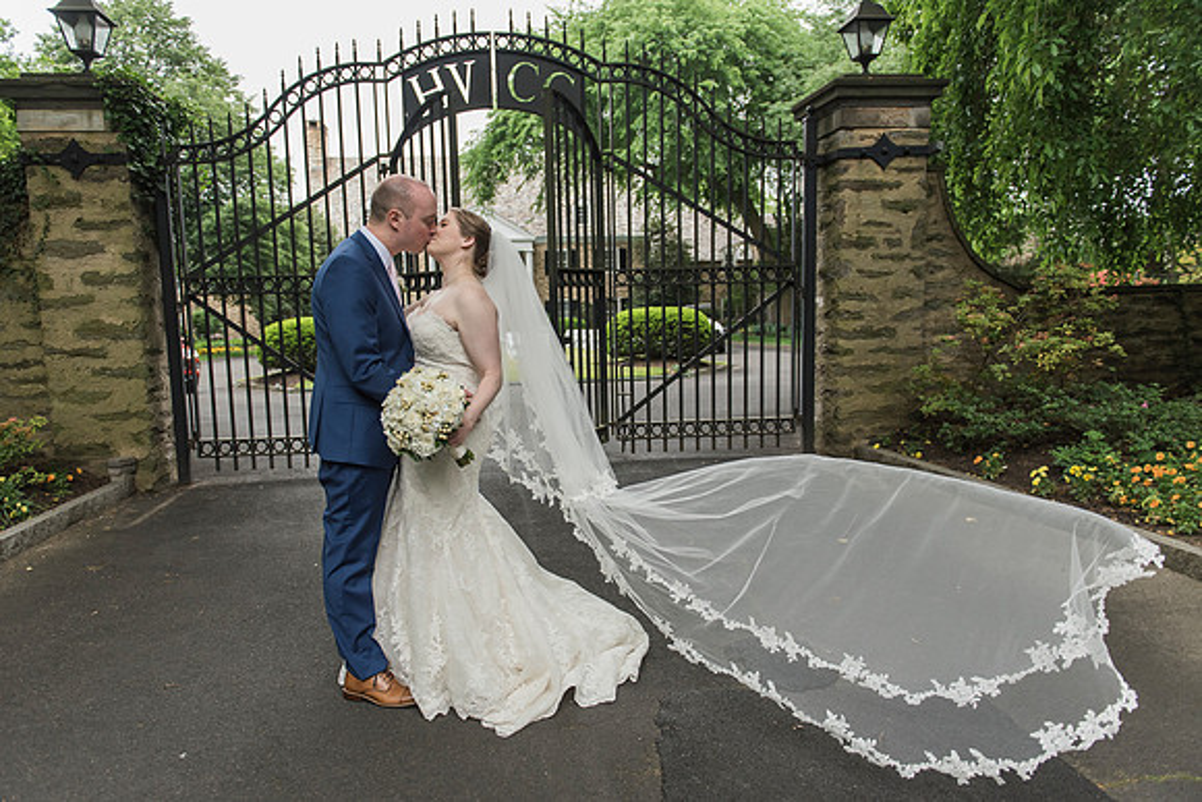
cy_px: 418
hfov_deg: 70.6
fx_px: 848
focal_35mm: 25
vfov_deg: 50.6
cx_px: 569
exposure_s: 1/1250
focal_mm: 24
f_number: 2.8
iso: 800
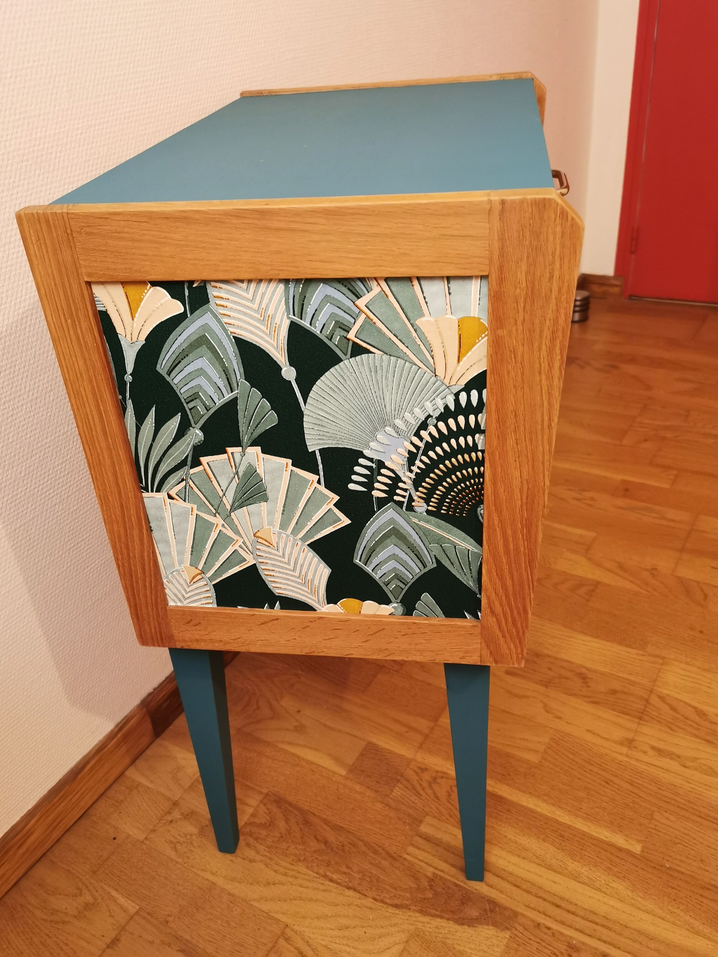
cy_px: 478
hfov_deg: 48.2
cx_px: 359
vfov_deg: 61.7
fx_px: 802
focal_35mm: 29
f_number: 1.6
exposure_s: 1/33.3
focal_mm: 5.56
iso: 250
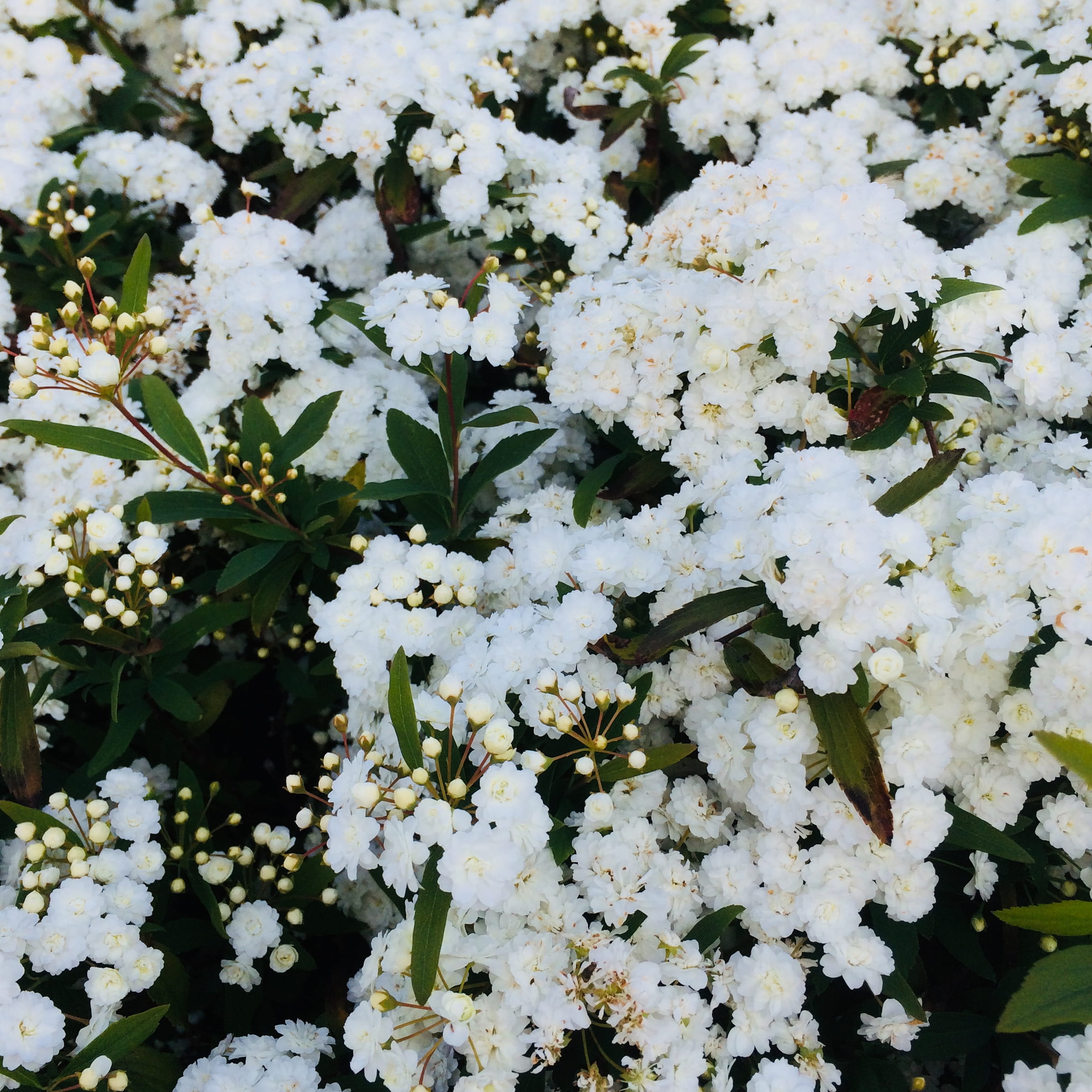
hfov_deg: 47.2
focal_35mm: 35
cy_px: 515
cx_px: 548
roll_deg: +2.2
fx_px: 1249
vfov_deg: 47.2
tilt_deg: -38.7
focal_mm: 4.15
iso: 32
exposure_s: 1/494
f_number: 2.2
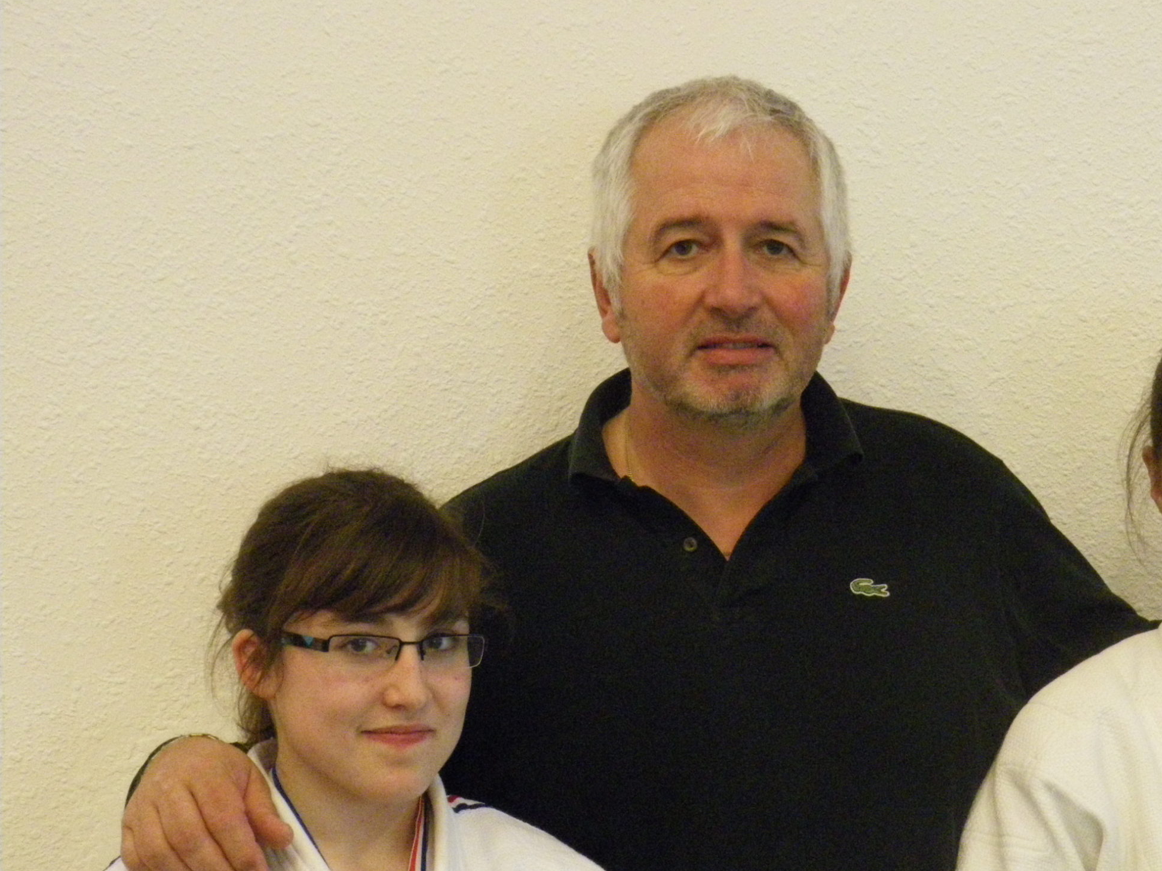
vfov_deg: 11.5
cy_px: 525
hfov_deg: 15.3
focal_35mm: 129
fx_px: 4331
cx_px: 761
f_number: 5
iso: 1250
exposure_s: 1/60
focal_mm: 17.4
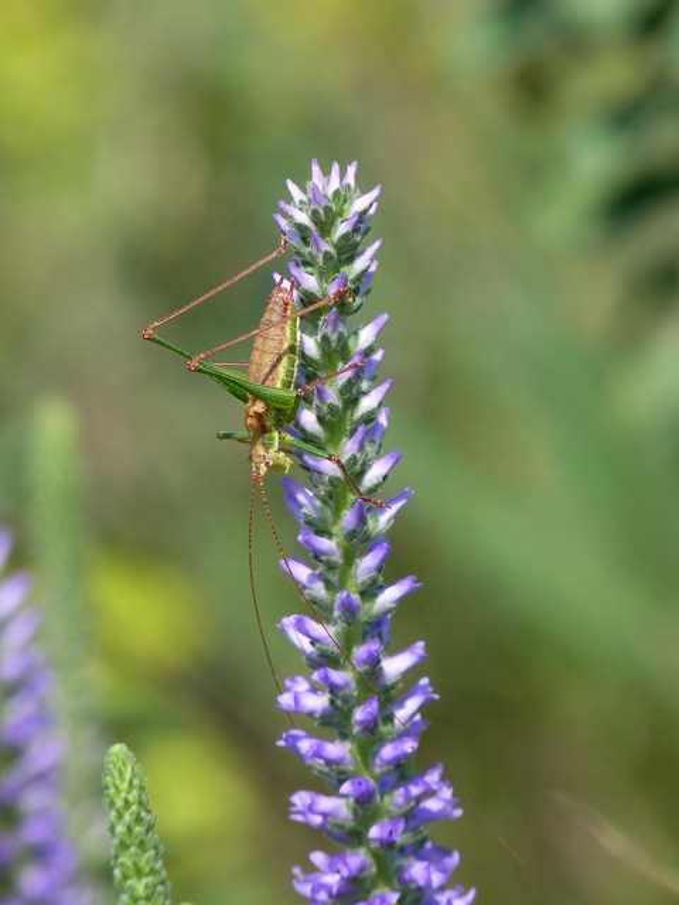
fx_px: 20897
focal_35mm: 799
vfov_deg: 2.5
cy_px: 452
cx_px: 340
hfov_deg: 1.9
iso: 80
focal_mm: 108
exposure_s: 1/250
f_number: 5.6
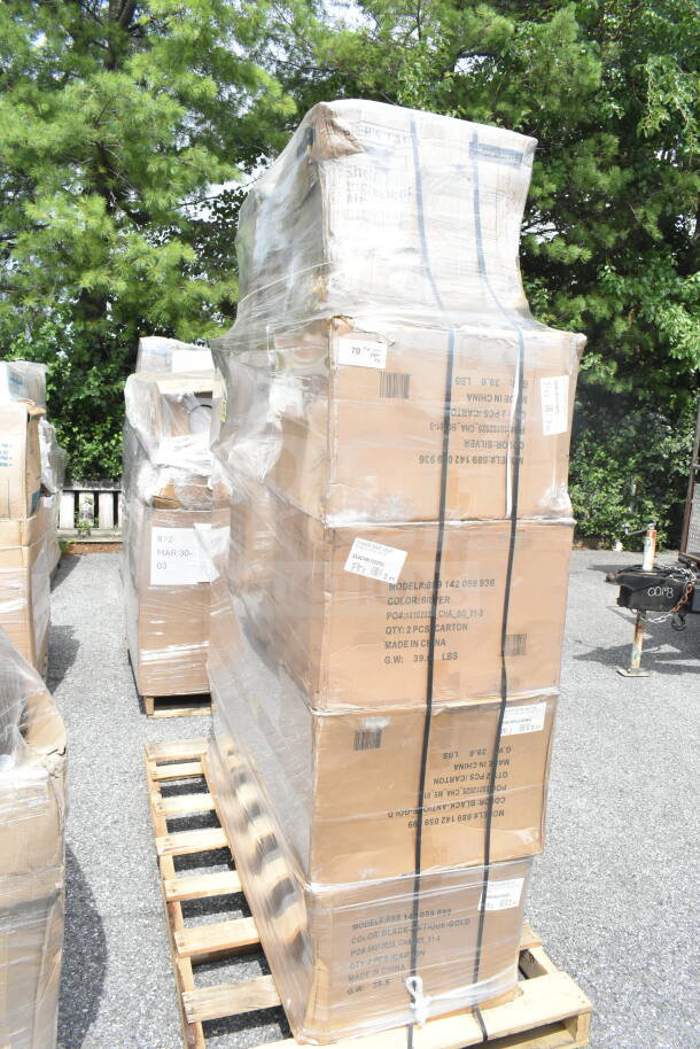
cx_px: 350
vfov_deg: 67.4
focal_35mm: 27
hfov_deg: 48.0
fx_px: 787
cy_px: 524
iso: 1600
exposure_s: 1/640
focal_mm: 18
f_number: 13
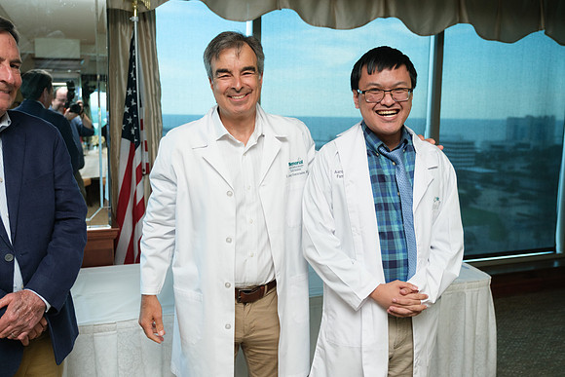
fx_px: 534
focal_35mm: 34
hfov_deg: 55.8
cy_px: 188
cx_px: 282
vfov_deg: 38.9
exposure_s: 1/125
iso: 640
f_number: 2.8
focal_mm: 22.7
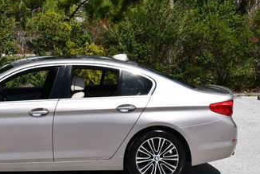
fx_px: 680
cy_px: 74
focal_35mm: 94
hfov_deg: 21.3
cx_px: 45
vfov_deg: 14.6
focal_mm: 24
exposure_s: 1/320
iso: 100
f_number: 9
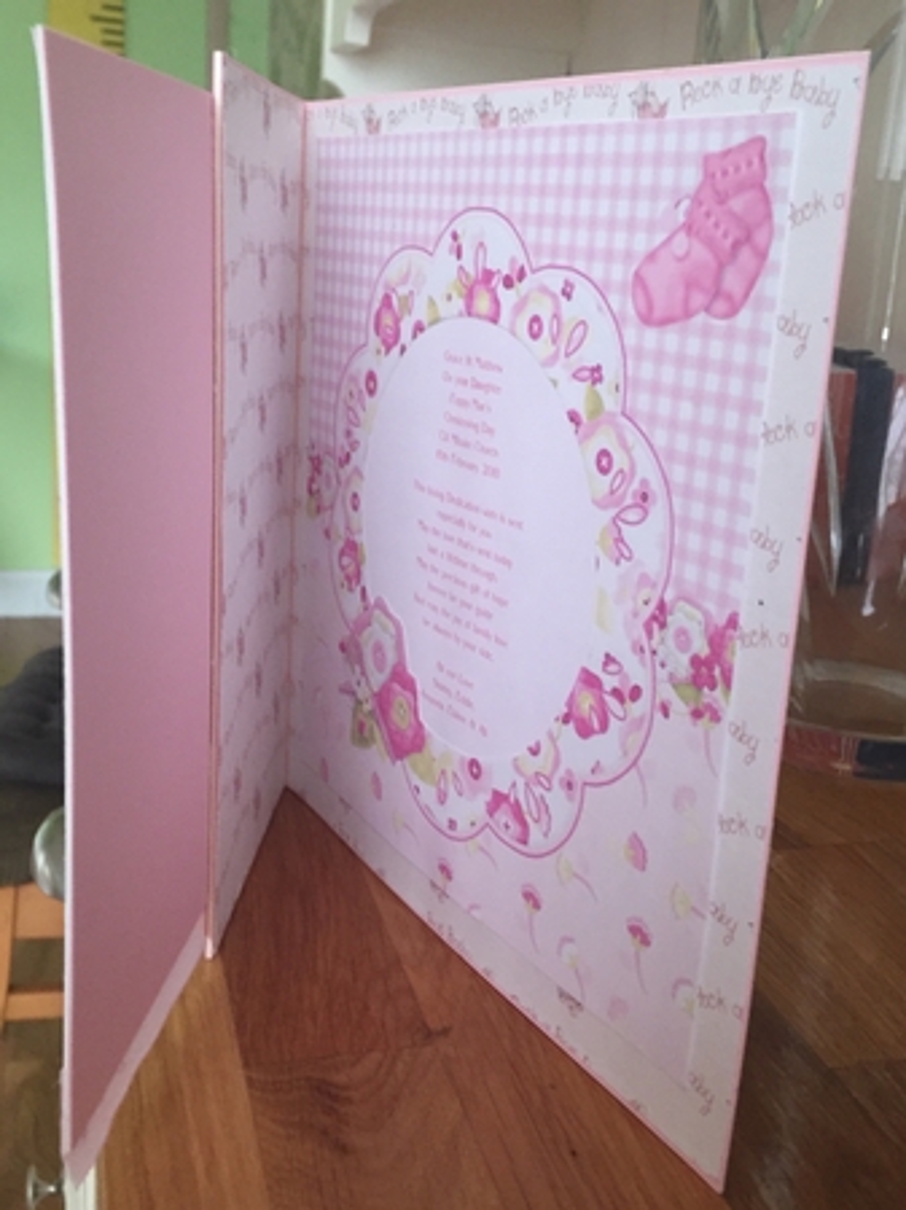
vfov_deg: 61.7
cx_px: 453
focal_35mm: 29
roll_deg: +0.0
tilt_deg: -14.5
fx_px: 1013
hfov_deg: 48.2
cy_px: 605
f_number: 2.2
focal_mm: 4.15
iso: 160
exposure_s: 1/33
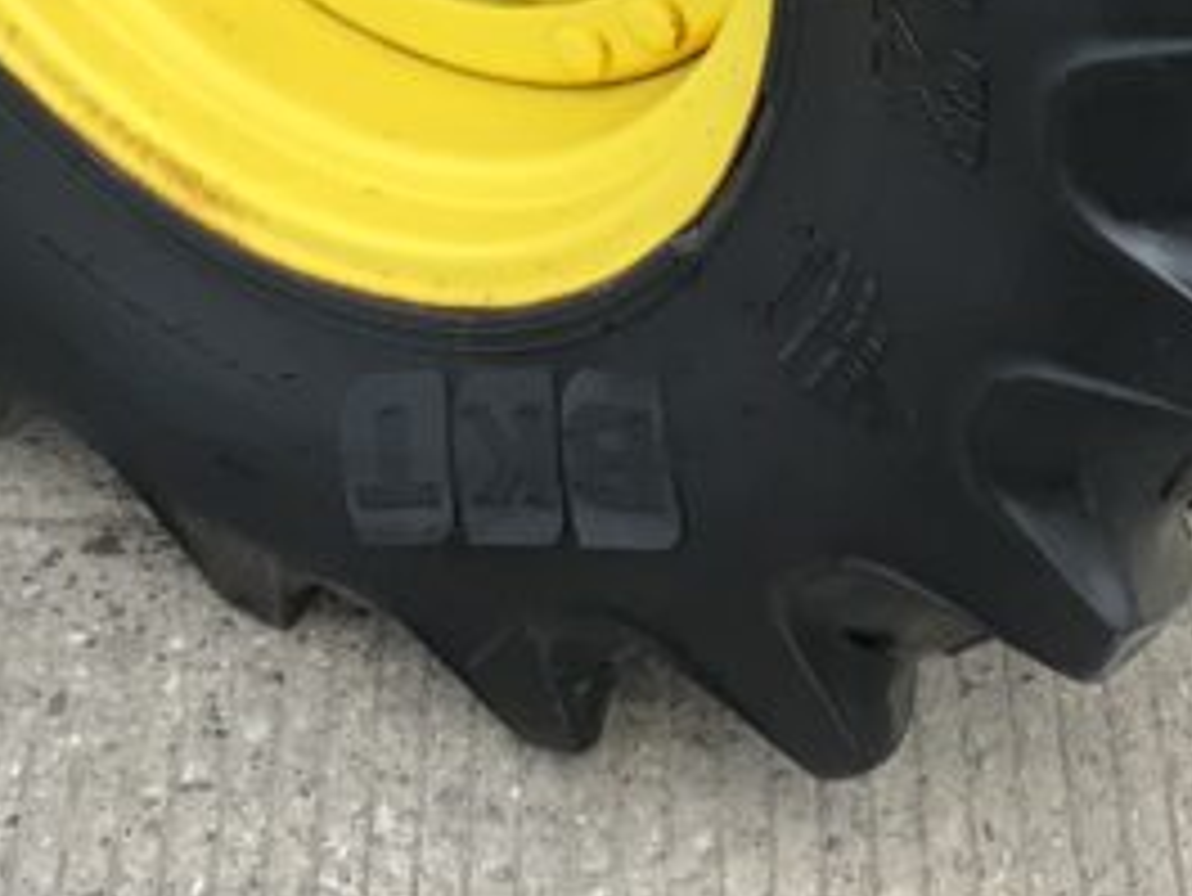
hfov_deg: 17.5
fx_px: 3858
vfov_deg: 12.5
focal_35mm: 112
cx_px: 850
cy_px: -491
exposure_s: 1/400
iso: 16
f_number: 1.8
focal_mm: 3
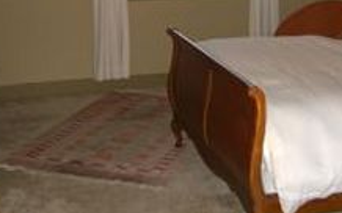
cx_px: 215
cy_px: 2
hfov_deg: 30.1
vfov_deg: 18.6
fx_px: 633
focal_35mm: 68
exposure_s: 1/60
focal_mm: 7.9
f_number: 2.8
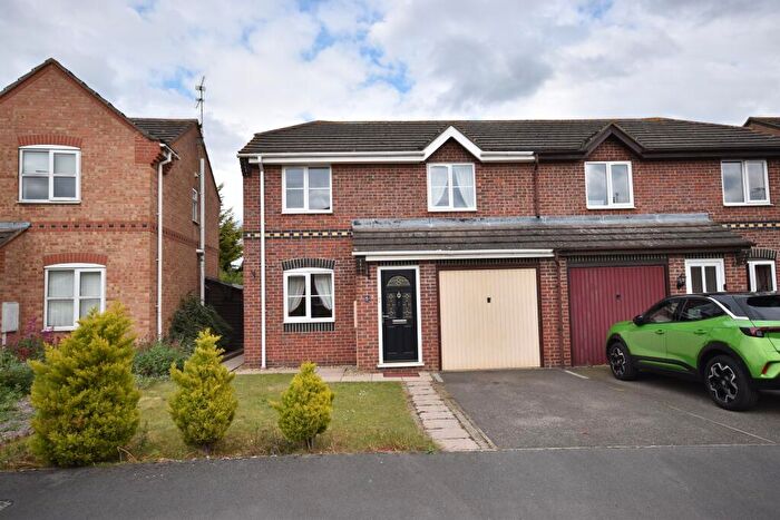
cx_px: 390
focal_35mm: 21
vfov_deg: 59.5
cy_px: 260
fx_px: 455
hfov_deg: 81.2
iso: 100
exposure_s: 1/250
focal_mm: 14
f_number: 8
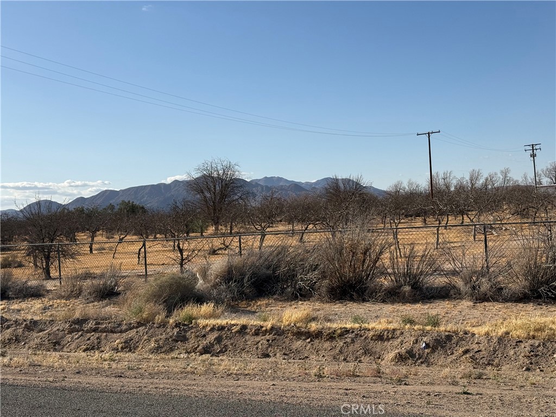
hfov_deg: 39.7
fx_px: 771
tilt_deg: +0.8
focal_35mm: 48
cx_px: 278
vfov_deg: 30.3
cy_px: 208
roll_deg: +3.1
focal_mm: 6.76
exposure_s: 1/7143
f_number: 1.78
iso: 64
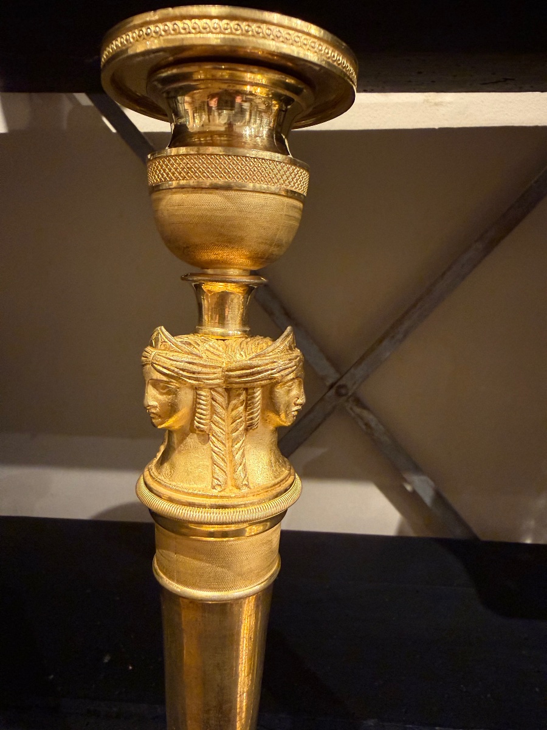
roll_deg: -2.1
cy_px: 365
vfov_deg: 71.6
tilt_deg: -6.1
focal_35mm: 24
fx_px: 506
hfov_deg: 56.8
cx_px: 274
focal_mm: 2.22
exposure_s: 1/50
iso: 500
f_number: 2.2
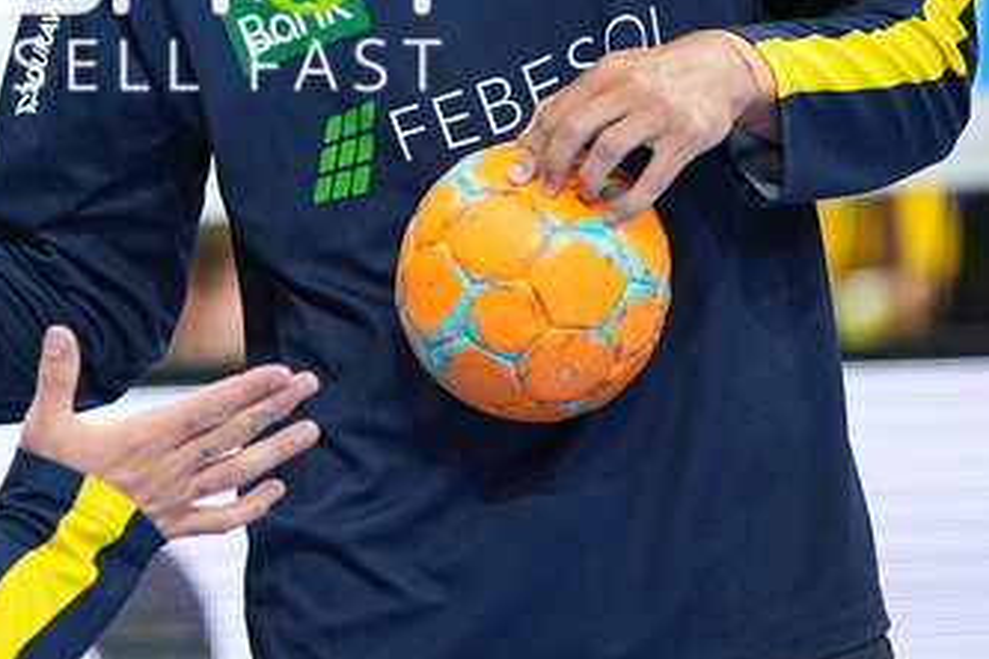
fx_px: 19778
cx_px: -86
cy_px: -43
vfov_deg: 1.9
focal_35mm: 720
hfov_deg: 2.9
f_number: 2.8
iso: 2500
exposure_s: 1/1000
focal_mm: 300
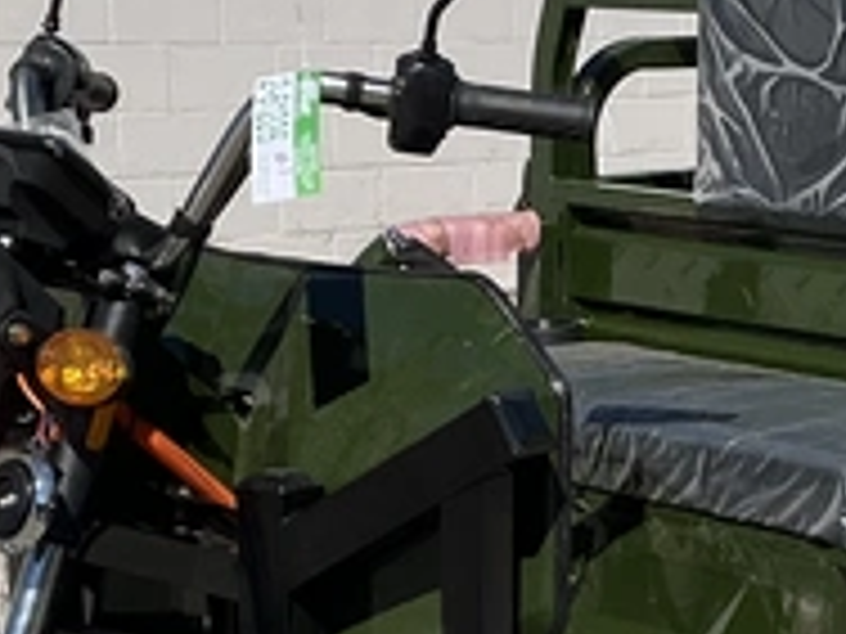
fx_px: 2835
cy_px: 519
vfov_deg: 12.7
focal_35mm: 116
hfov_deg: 16.8
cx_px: 688
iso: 25
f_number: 1.8
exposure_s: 1/3125
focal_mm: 3
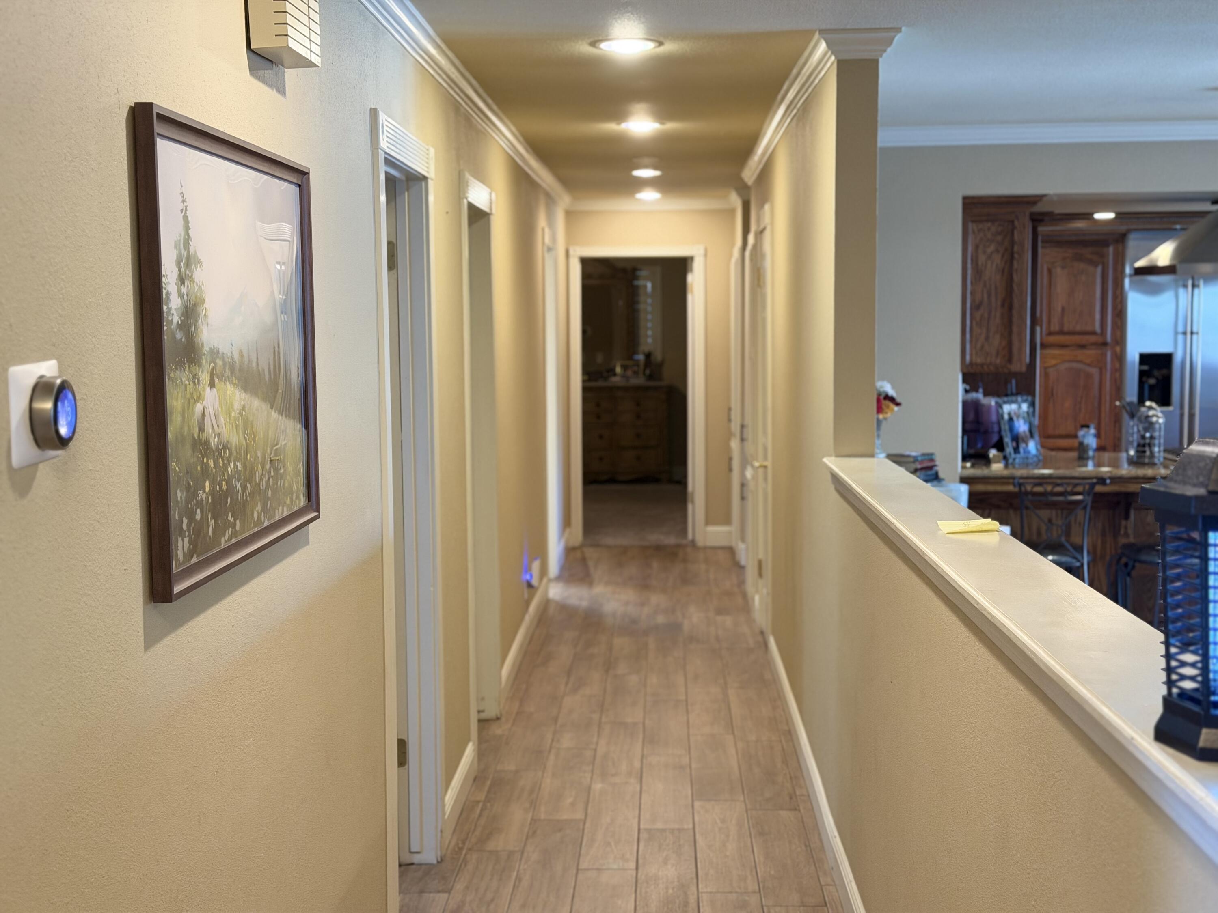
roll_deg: +0.7
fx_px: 1689
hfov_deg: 39.7
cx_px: 609
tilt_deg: -3.8
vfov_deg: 30.3
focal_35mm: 48
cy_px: 456
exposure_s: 1/60
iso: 250
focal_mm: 6.76
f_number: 1.78
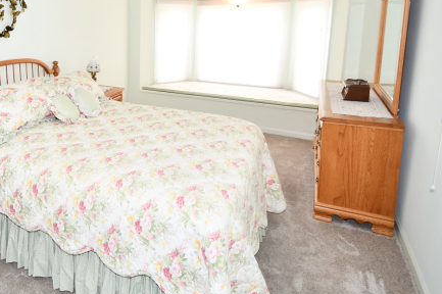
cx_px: 98
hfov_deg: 64.2
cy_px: 70
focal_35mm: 26
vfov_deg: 47.5
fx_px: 319
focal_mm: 10
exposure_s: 1/60
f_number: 4
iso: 400
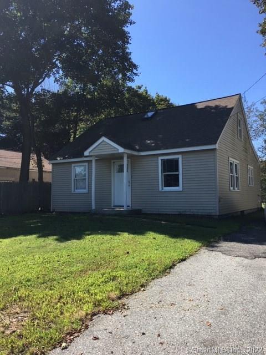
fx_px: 297
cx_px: 133
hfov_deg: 48.2
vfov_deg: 61.7
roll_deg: +2.2
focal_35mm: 29
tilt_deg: +5.1
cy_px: 178
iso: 25
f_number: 2.2
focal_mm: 4.15
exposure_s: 1/884
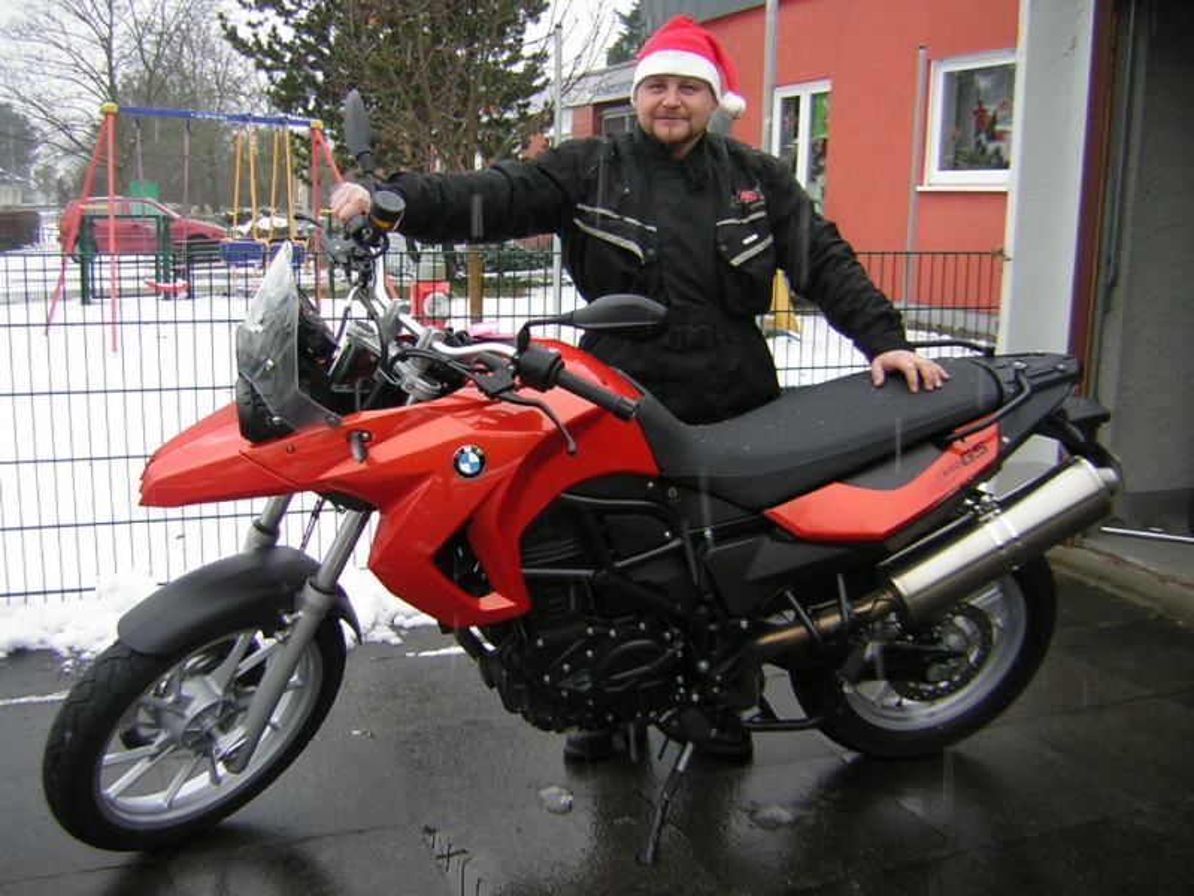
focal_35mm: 36
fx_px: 1242
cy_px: 448
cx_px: 597
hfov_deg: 51.4
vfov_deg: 39.7
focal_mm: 4.7
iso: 50
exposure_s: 1/48.9
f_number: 2.6
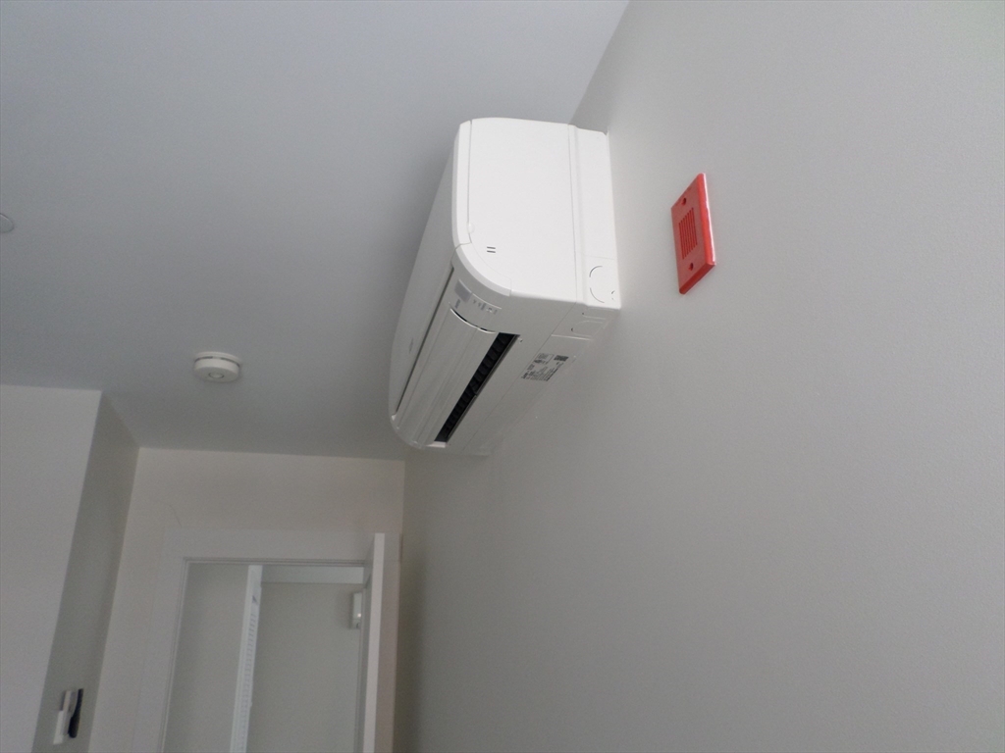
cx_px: 502
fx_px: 726
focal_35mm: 25
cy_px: 376
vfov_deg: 54.9
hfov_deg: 69.4
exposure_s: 1/30
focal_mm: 4.5
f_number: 2.5
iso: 120
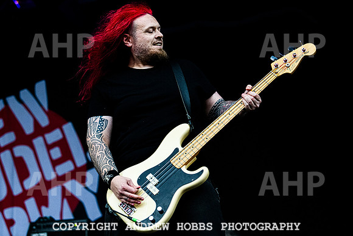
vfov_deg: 14.8
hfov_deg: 22.0
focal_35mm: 93
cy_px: 109
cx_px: 163
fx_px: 908
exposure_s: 1/250
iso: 6400
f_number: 4
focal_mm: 86
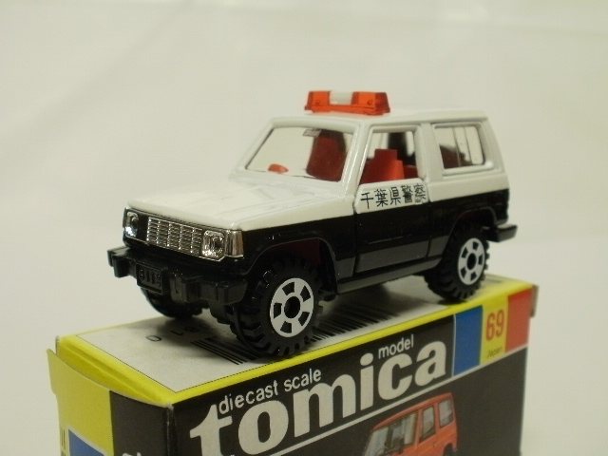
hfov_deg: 42.9
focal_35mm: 44
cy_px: 228
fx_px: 773
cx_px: 304
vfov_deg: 32.9
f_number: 4
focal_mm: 7.7
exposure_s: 1/10
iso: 125
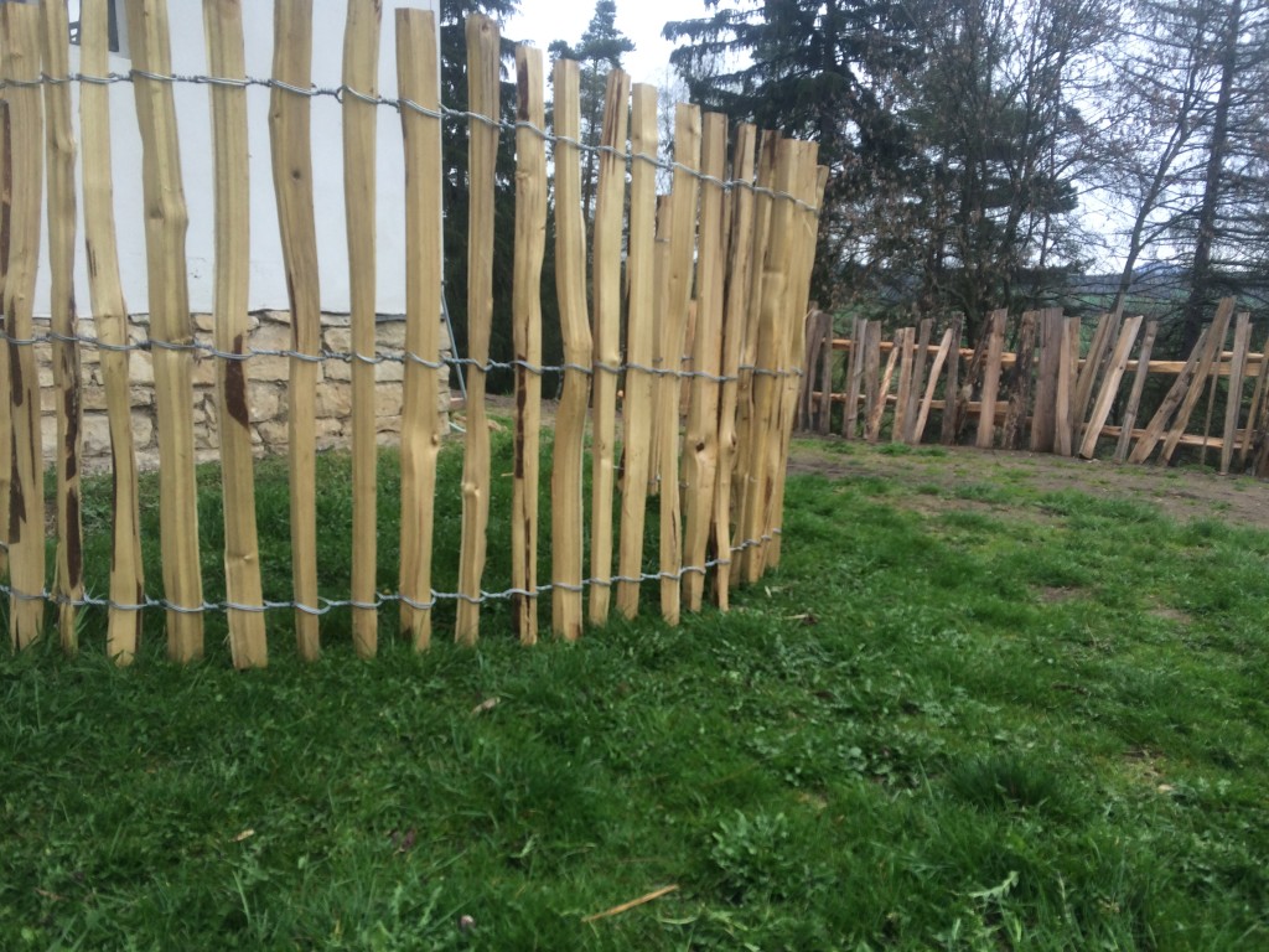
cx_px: 634
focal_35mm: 29
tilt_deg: -11.8
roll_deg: -1.3
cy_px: 476
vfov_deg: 48.2
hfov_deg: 61.7
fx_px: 1063
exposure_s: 1/50
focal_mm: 4.15
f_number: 2.2
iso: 32
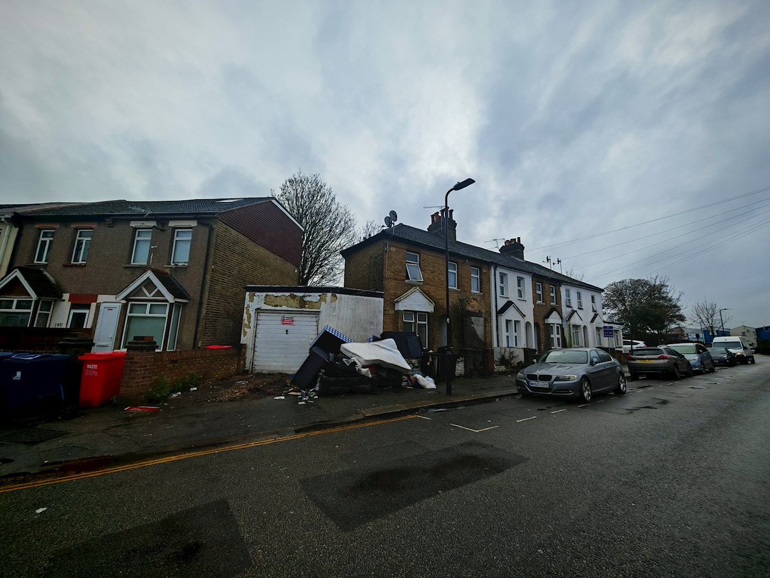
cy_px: 289
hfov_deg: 106.2
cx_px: 385
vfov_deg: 89.9
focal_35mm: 13
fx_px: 289
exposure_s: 1/170
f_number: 2
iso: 50
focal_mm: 1.82
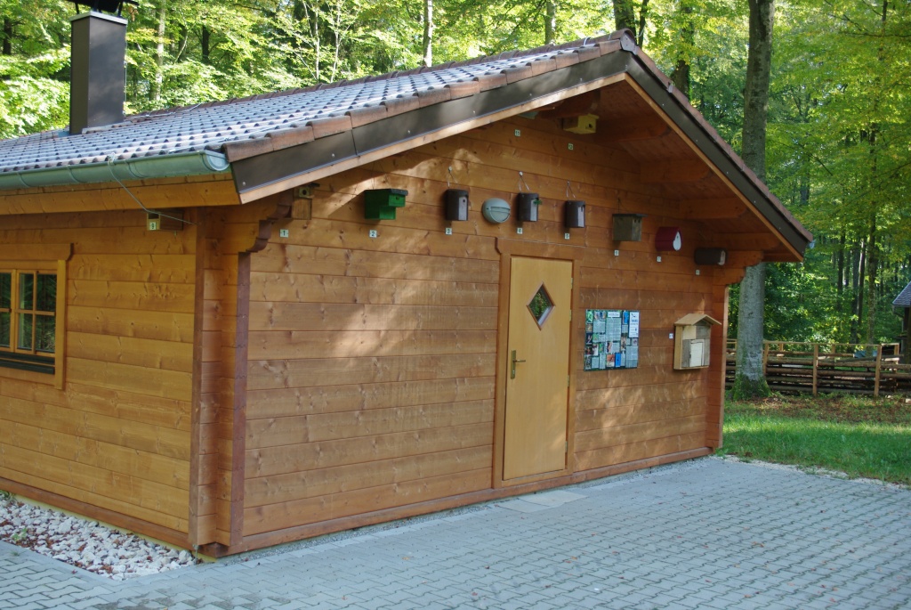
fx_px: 937
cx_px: 456
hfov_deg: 51.8
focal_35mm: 37
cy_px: 305
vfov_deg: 36.0
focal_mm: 25
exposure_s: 1/60
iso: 200
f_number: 4.5
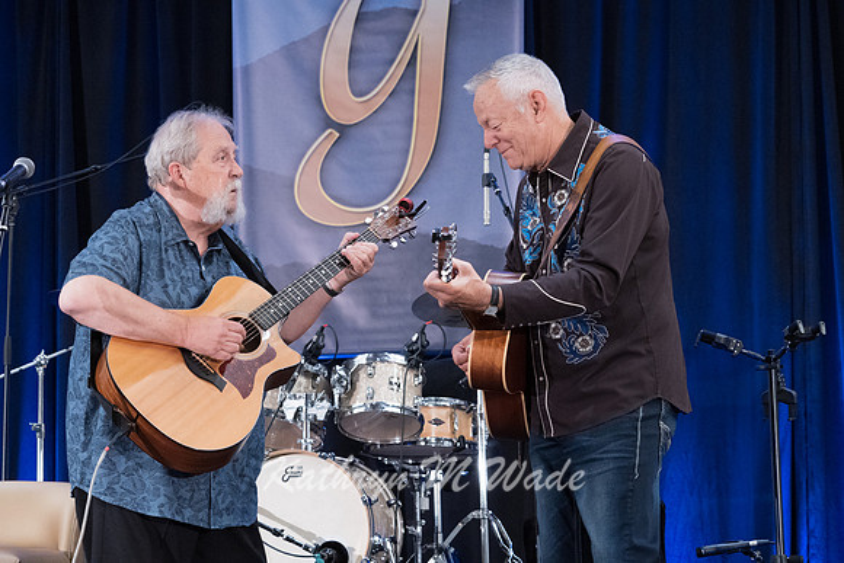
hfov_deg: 21.7
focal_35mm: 94
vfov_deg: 14.6
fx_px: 2204
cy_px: 282
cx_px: 422
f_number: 5.6
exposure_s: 1/250
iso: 12800
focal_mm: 94
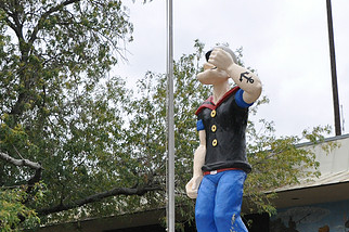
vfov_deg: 18.6
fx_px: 706
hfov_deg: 27.6
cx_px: 228
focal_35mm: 73
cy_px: 159
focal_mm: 27
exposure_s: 1/1000
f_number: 4
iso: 800
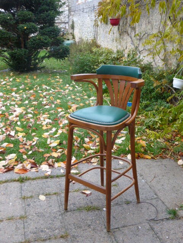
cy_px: 122
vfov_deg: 46.8
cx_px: 92
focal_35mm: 40
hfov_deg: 36.0
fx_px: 282
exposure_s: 1/60
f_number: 3.9
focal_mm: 6.9
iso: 200
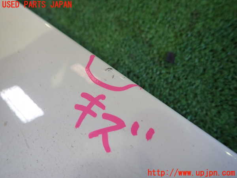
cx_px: 118
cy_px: 89
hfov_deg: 69.4
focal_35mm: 25
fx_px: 171
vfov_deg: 54.9
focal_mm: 4.5
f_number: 2
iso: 200
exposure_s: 1/50
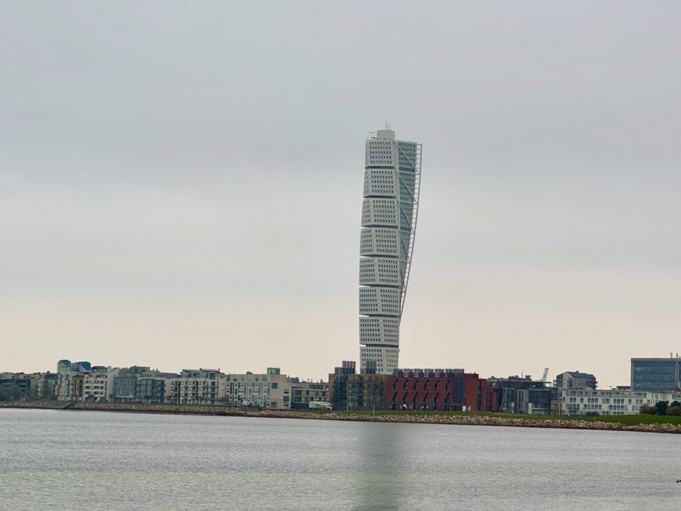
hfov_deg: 25.0
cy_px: 253
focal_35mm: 78
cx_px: 341
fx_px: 1534
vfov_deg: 18.9
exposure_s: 1/99
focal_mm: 9
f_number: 2.8
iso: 40
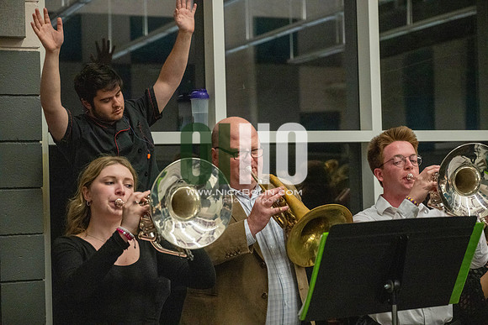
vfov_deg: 19.5
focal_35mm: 70
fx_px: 949
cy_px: 162
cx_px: 244
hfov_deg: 28.8
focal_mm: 70
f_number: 4
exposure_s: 1/500
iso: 10000
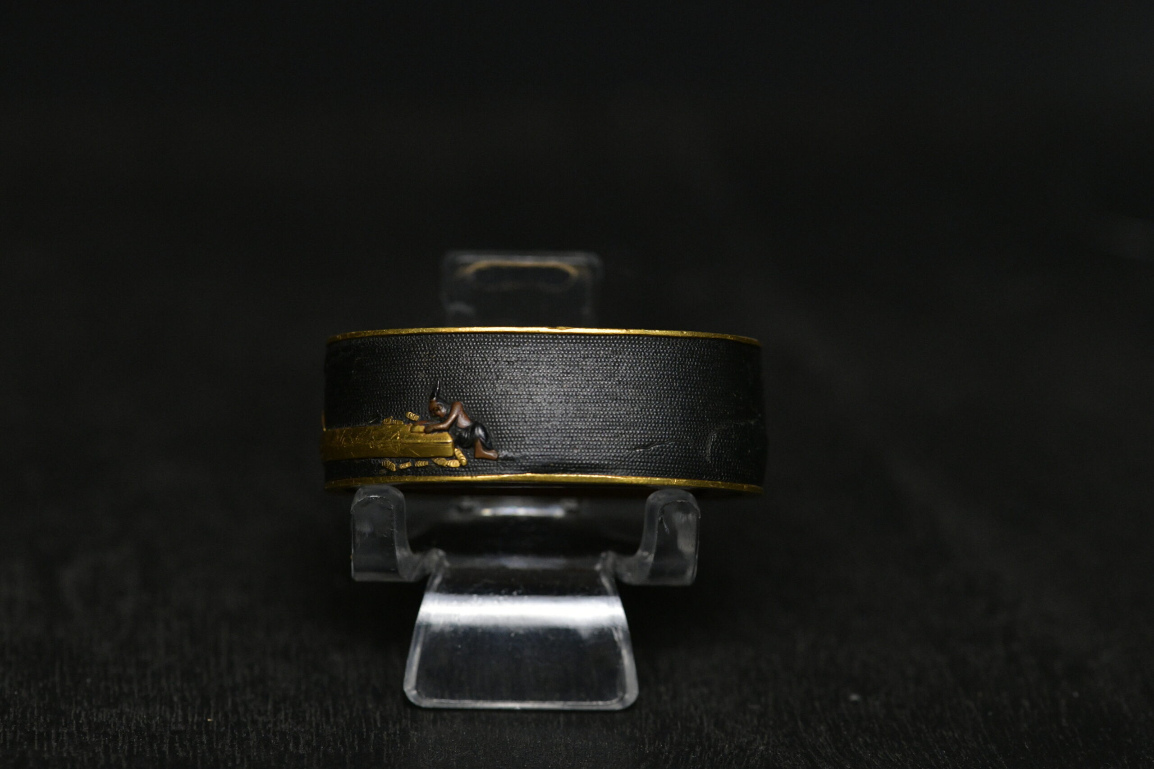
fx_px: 3366
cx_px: 577
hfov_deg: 19.5
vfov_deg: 13.0
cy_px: 384
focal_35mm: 105
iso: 4000
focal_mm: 105
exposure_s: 1/125
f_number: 10
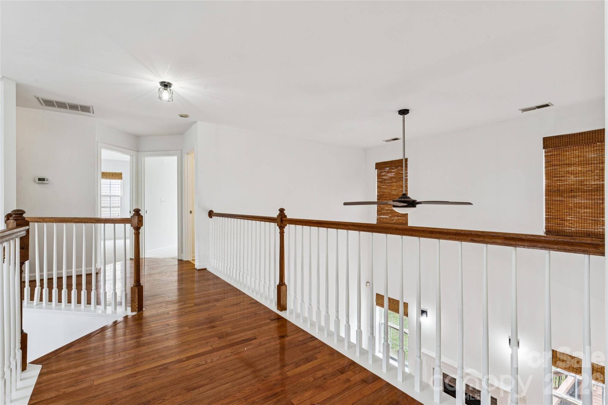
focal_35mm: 17
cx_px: 304
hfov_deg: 94.6
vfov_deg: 71.7
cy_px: 202
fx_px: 280
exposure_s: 1/5
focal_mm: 16.6
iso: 200
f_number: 13
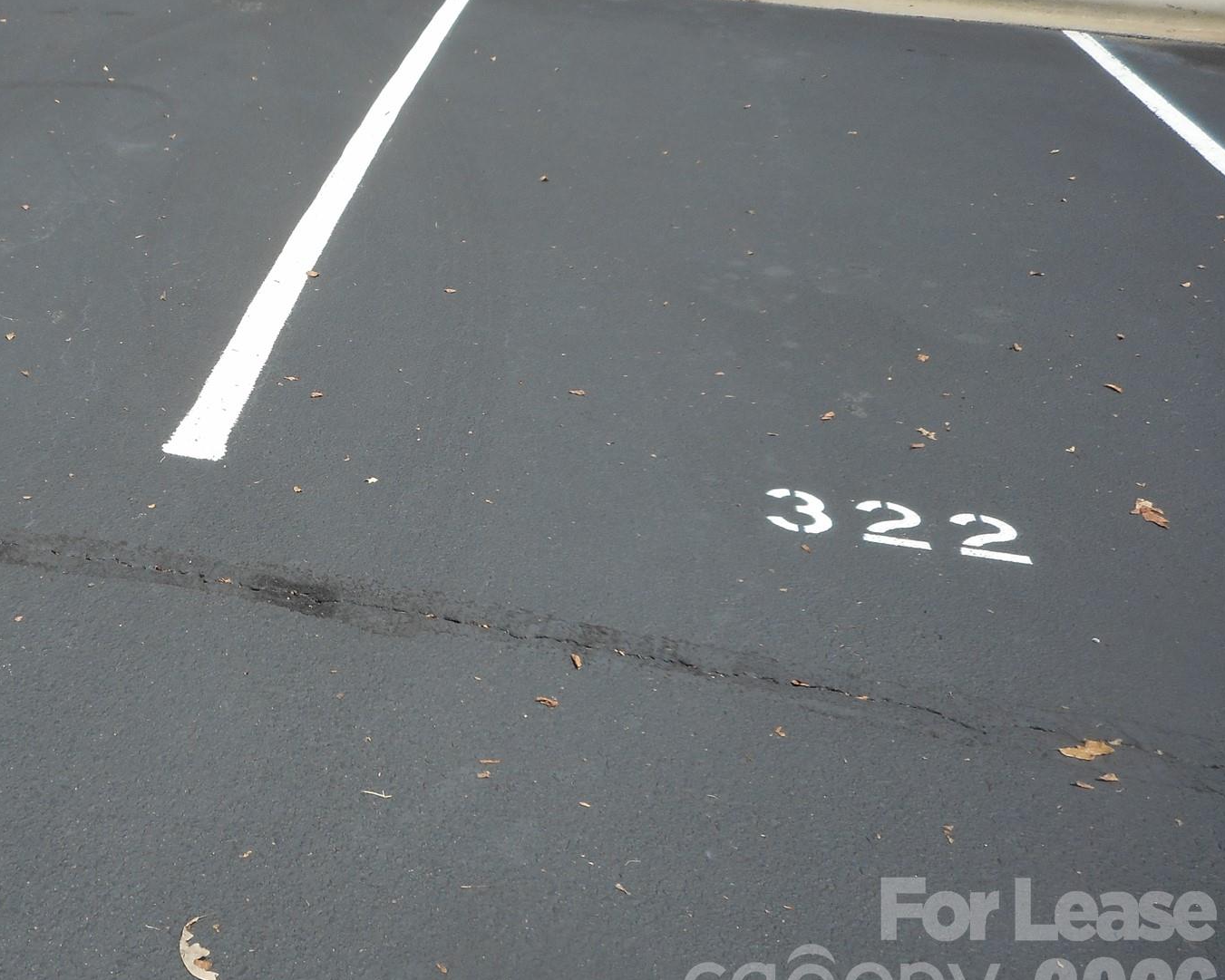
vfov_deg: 39.8
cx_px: 301
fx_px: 1342
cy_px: 359
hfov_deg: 47.2
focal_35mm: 37
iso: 80
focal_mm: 4.5
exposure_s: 1/640
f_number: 3.7
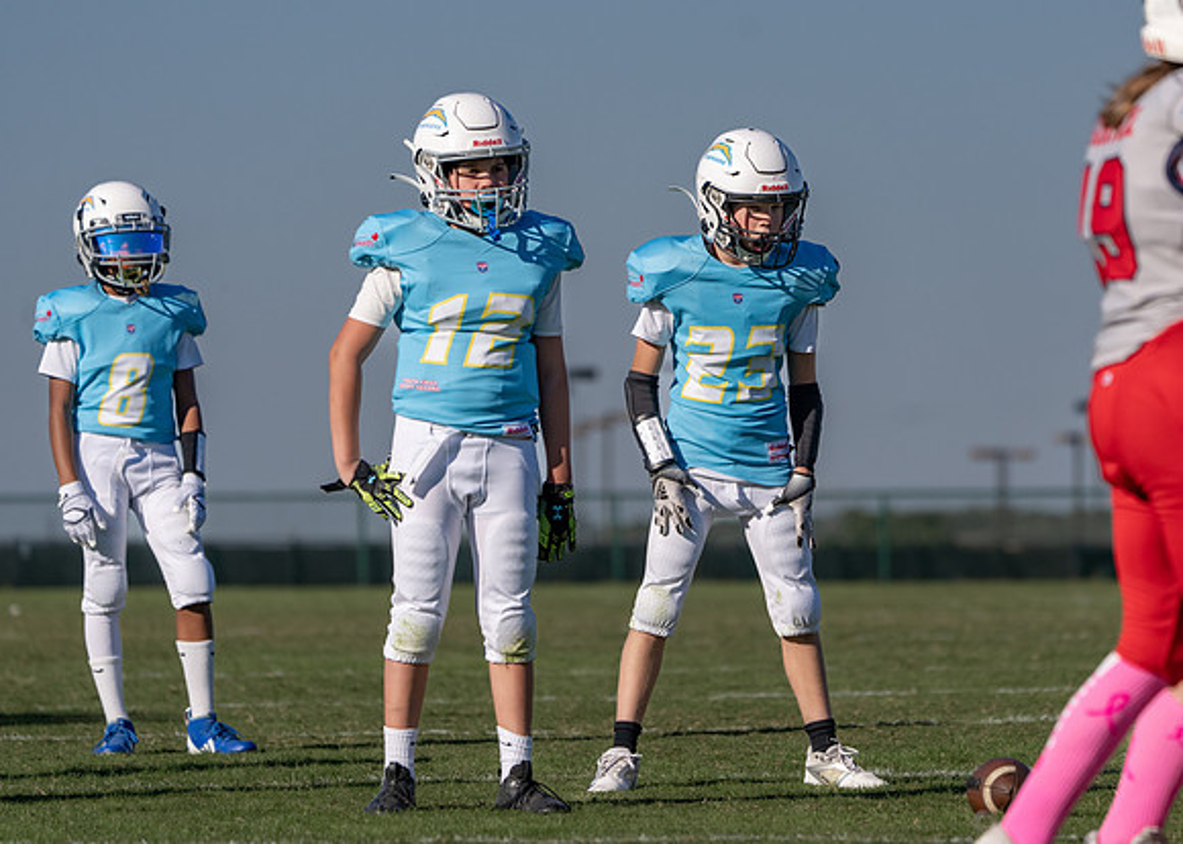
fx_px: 10092
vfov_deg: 4.8
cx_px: 731
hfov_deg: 6.7
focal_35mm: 300
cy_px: 359
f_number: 5.6
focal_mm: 247
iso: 250
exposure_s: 1/3200
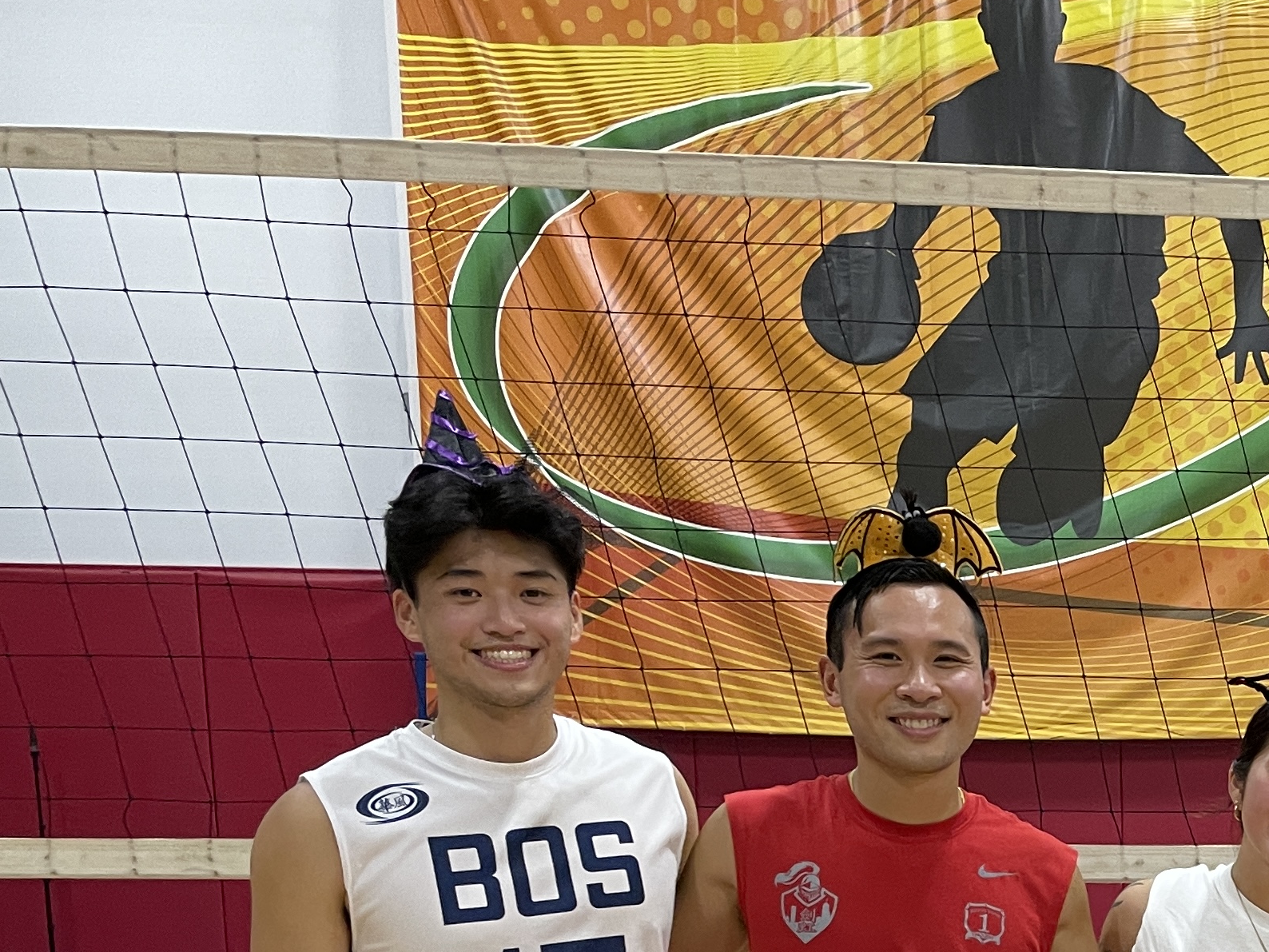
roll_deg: -0.4
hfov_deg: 26.5
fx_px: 2420
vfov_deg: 20.8
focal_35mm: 66
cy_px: 1129
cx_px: 1467
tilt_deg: -9.6
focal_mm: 4.2
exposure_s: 1/65
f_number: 1.6
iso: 125
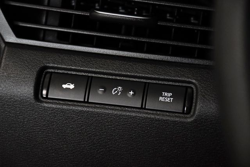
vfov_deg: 10.2
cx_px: 125
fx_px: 938
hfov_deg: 15.2
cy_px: 84
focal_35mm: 135
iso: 2500
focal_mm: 90
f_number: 5.3
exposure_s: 1/400
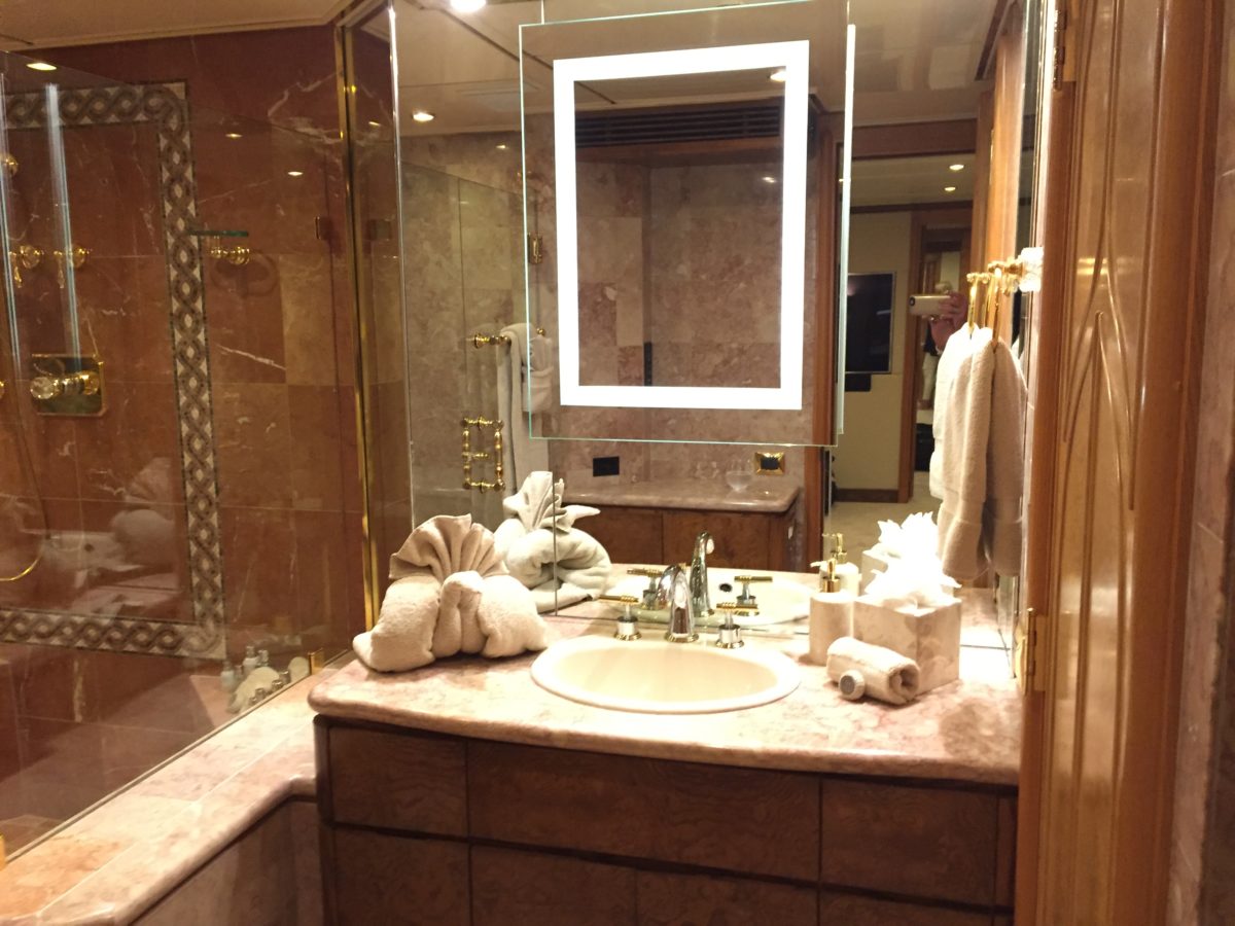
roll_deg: +1.7
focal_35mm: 29
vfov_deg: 48.2
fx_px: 1035
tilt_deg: -8.3
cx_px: 618
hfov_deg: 61.7
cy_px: 463
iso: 250
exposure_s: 1/15
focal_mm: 4.15
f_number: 2.2
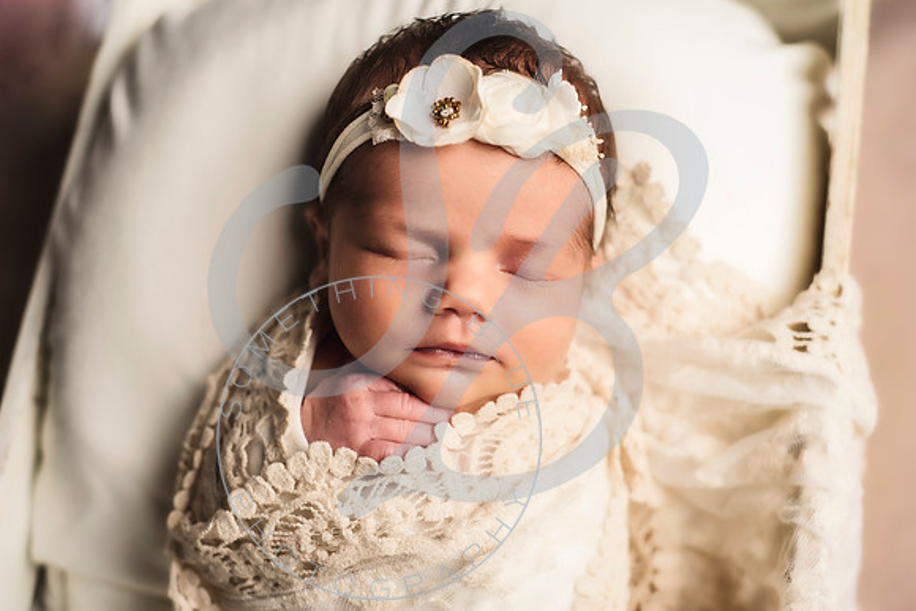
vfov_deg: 27.0
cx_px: 458
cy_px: 306
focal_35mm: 50
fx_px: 1272
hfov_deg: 39.6
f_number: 2.8
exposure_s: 1/125
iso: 100
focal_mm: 50
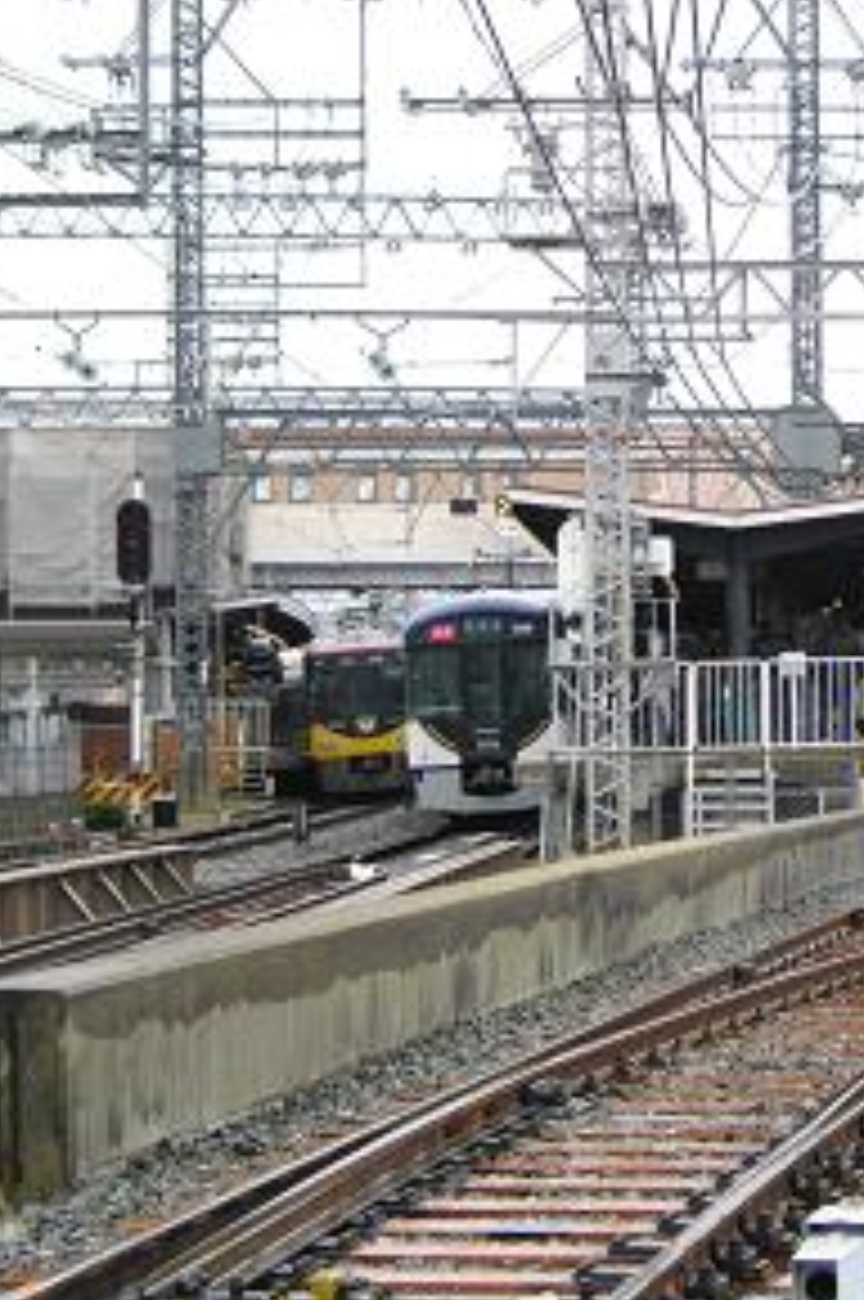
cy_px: 652
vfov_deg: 18.9
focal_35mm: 108
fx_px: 3897
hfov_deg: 12.5
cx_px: 839
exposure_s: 1/160
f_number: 4.6
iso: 161
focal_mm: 13.7
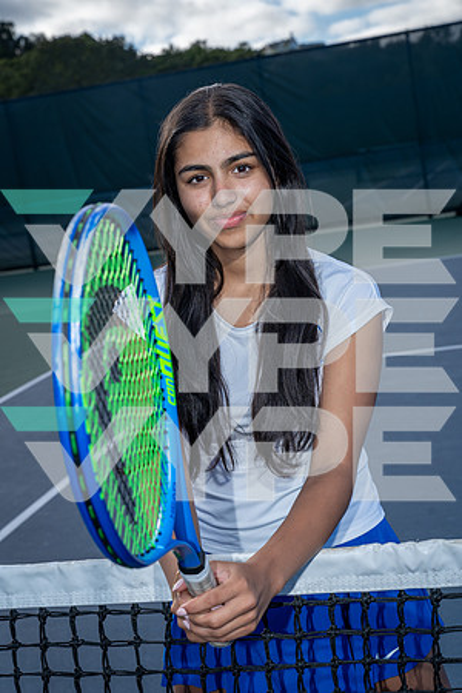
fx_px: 1155
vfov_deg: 33.4
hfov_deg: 22.6
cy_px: 346
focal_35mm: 60
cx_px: 231
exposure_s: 1/250
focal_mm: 60
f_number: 8
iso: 100
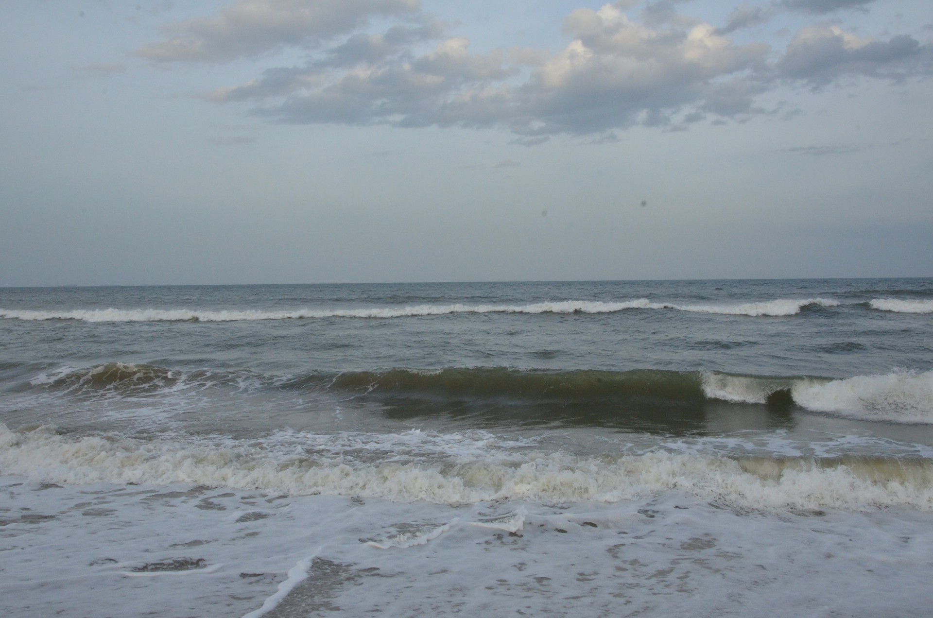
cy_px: 309
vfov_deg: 39.8
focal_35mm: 33
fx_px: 854
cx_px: 466
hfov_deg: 57.3
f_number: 22
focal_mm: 22
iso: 1600
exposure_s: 1/200
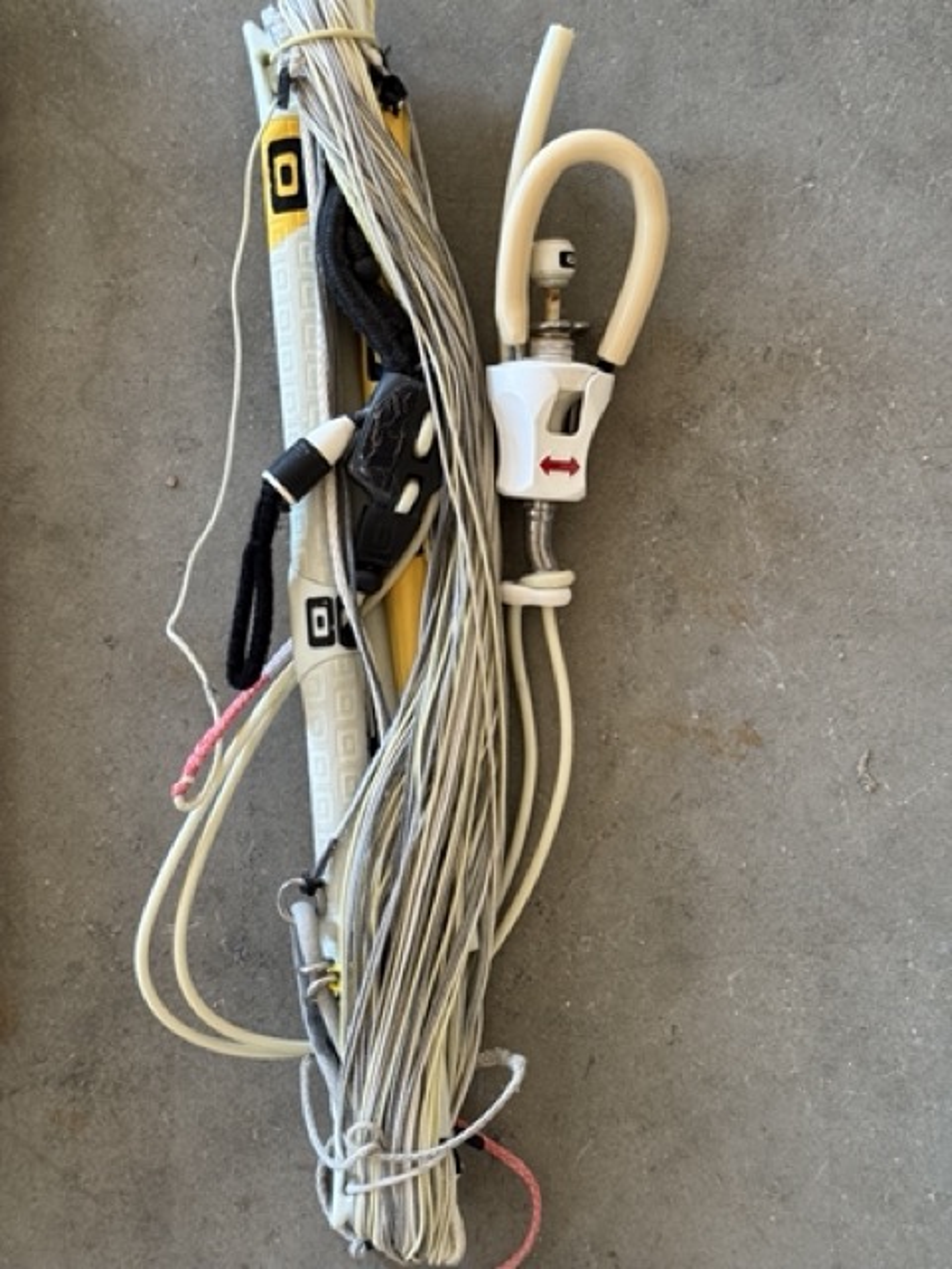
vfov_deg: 39.7
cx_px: 476
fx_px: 1760
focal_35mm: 48
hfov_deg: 30.3
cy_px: 634
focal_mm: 6.76
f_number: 1.78
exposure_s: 1/60
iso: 200
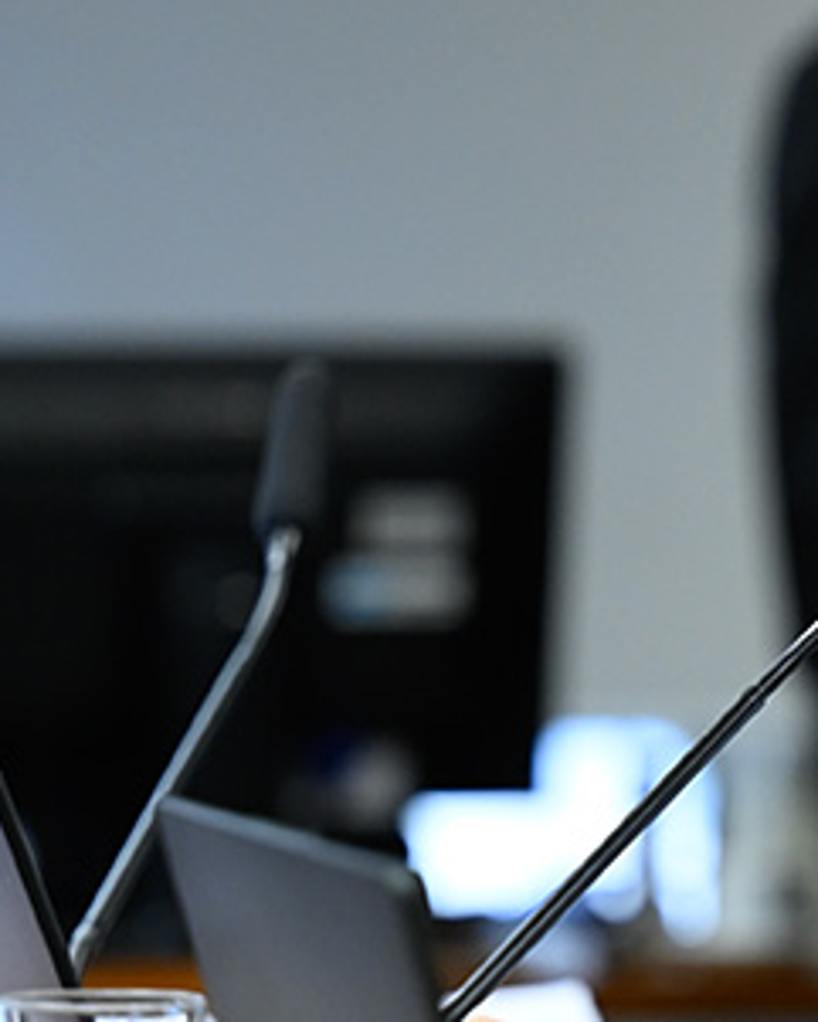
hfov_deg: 4.3
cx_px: 1103
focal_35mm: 361
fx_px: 10919
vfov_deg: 5.4
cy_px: 547
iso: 2000
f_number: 2.8
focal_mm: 135
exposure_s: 1/160
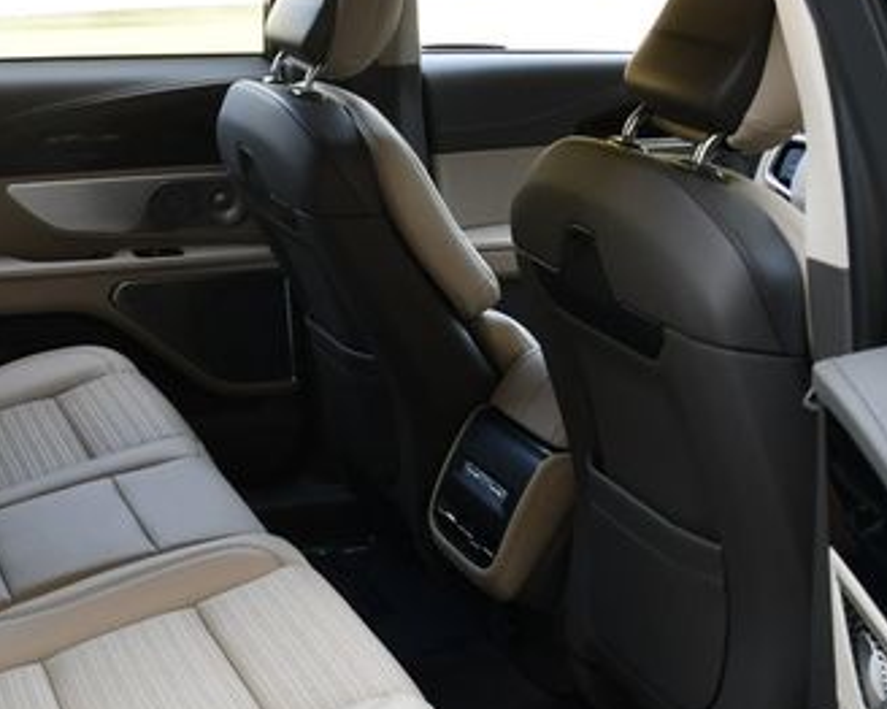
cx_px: 206
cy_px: 544
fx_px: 1732
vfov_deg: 22.9
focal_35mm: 66
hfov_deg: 28.3
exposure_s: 1/250
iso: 400
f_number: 4
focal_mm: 18
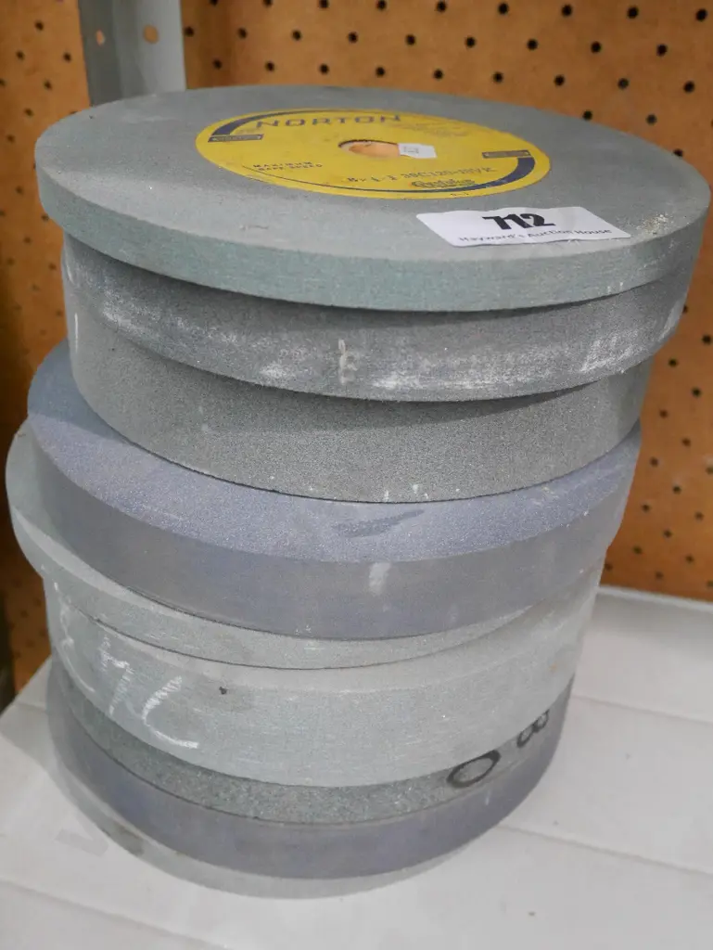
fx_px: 933
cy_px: 475
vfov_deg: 53.9
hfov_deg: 41.8
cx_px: 356
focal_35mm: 34
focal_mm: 17
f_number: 4.1
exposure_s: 1/40
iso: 3200
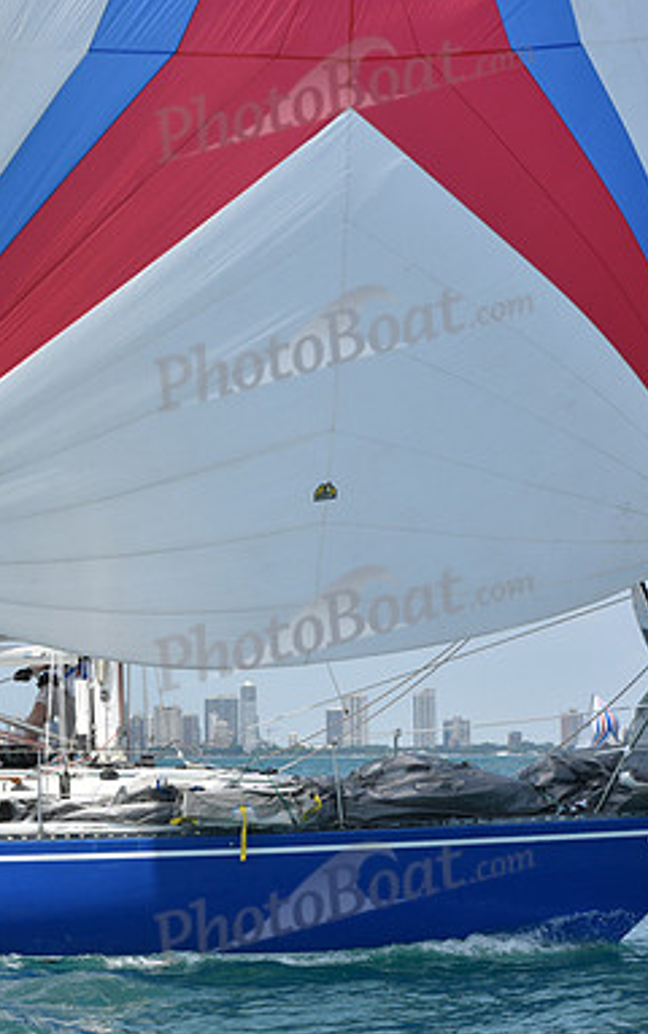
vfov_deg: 19.3
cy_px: 520
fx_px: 3046
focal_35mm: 108
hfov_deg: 12.0
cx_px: 16
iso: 250
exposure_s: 1/1250
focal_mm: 70
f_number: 7.1
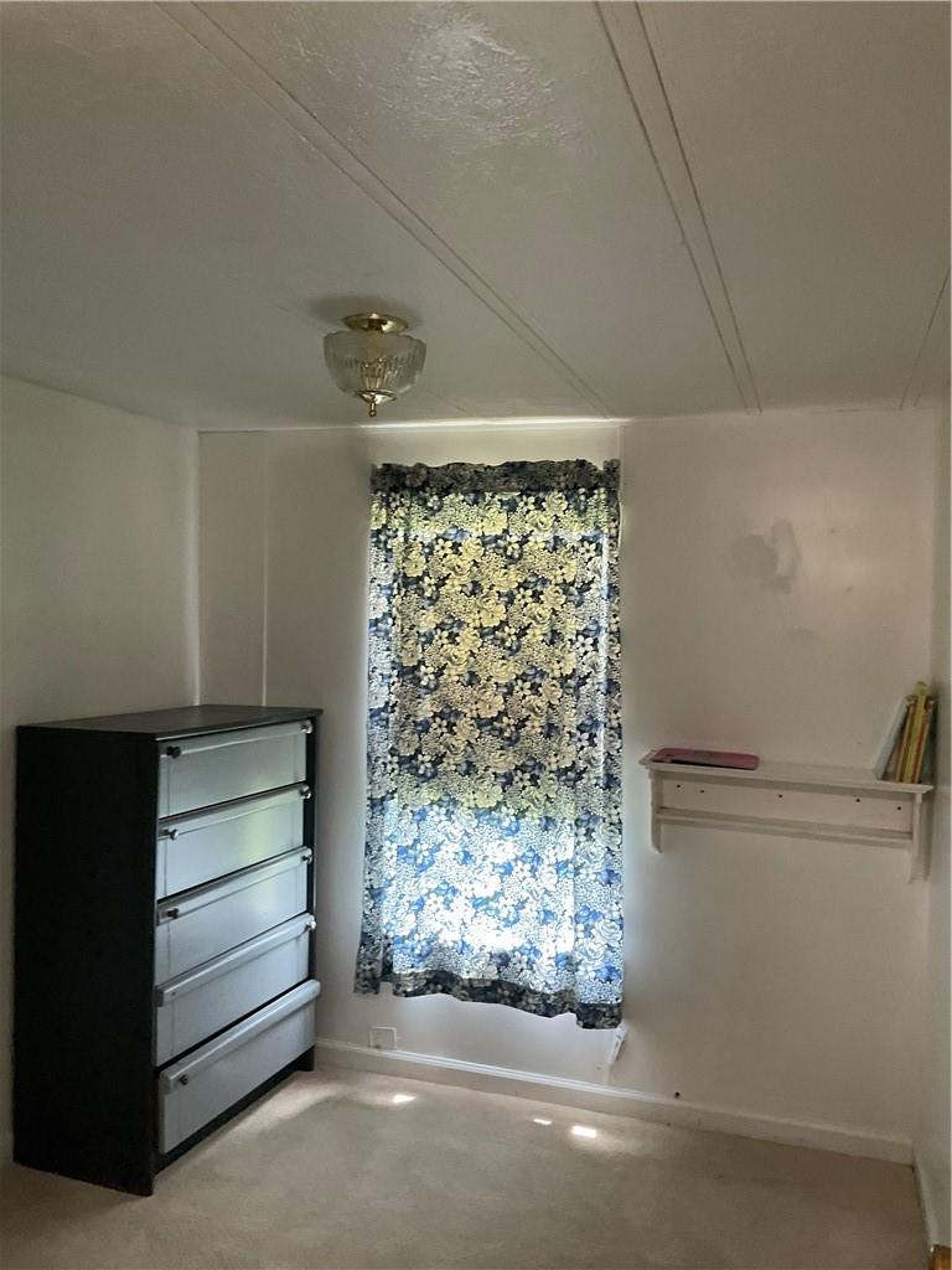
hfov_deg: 48.2
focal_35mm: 29
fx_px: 1063
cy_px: 635
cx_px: 476
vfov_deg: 61.7
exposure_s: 1/60
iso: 160
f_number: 1.8
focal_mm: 3
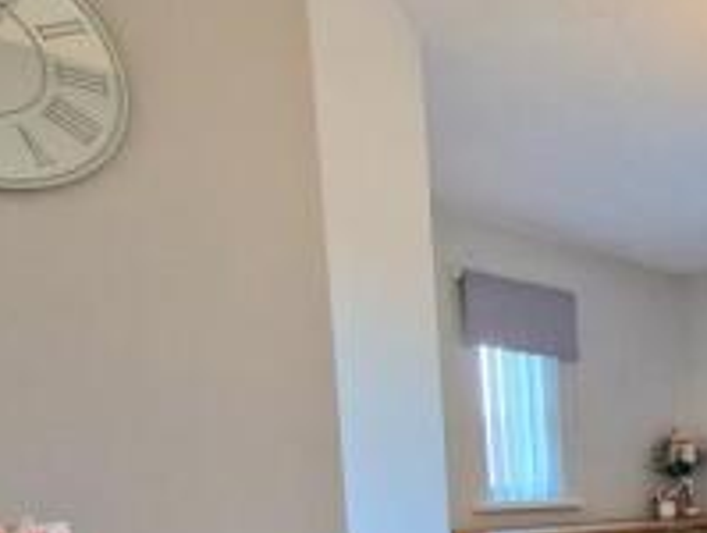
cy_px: 567
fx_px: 778
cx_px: 911
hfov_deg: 34.8
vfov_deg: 33.6
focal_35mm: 38
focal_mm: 2.2
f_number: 2.2
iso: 100
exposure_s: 1/50
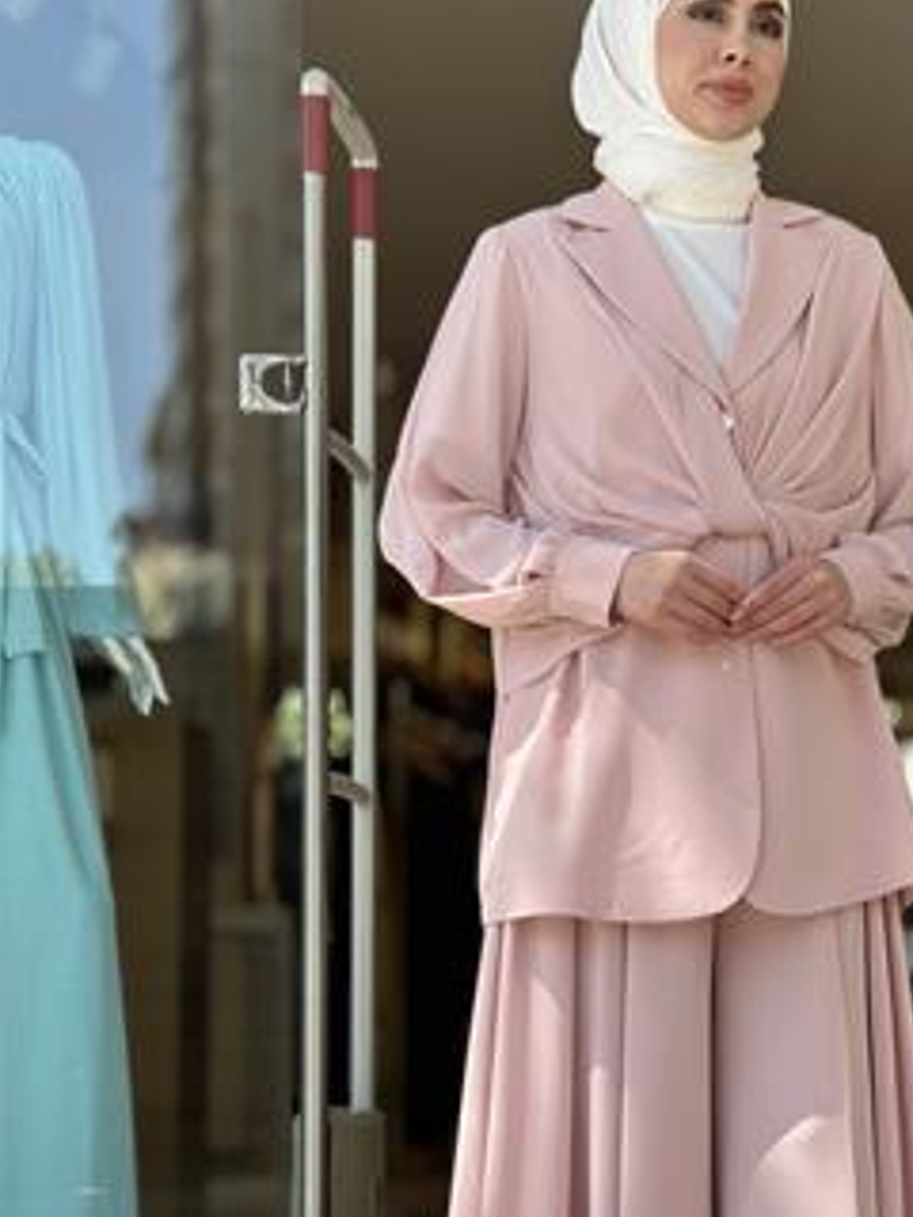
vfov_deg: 24.9
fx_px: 2743
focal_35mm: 78
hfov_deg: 18.7
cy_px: 795
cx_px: 734
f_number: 1.78
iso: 80
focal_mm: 6.86
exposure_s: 1/1050
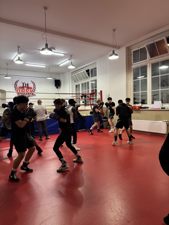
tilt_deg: -2.4
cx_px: 84
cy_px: 112
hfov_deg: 56.8
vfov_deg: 71.6
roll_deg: +2.0
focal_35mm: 24
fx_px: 156
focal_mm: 6.76
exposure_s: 1/50
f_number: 1.78
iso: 160
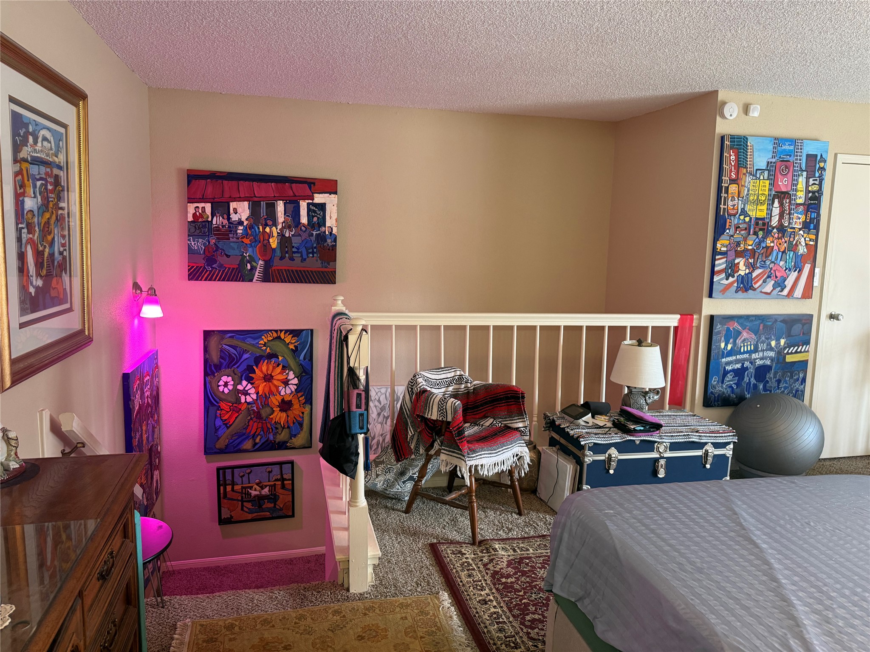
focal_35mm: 24
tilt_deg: -6.5
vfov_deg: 56.8
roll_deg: -1.4
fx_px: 603
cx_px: 435
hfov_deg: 71.6
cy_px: 326
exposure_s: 1/60
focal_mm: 6.76
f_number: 1.78
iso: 320
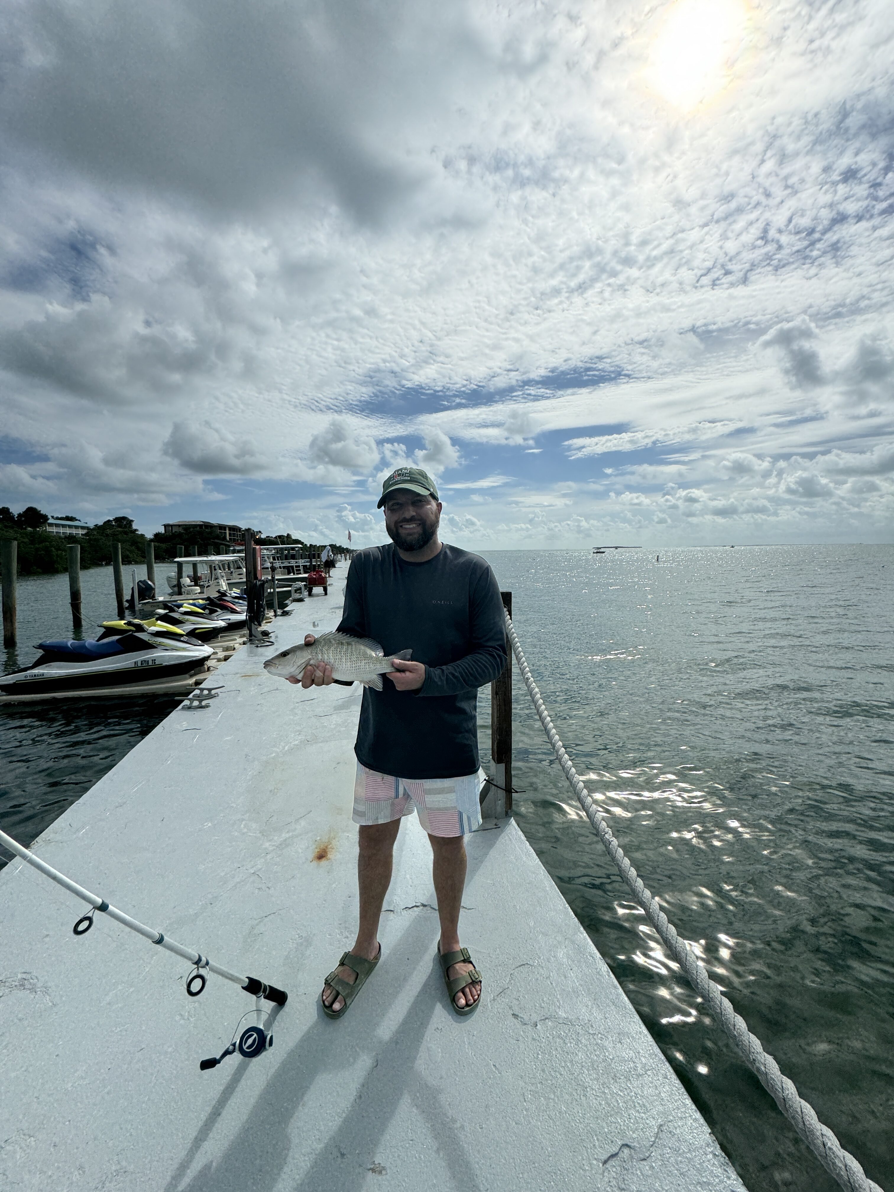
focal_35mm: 14
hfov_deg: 85.7
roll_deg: +1.3
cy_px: 596
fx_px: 482
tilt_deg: -4.6
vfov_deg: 102.1
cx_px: 447
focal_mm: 2.22
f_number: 2.2
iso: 32
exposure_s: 1/4367
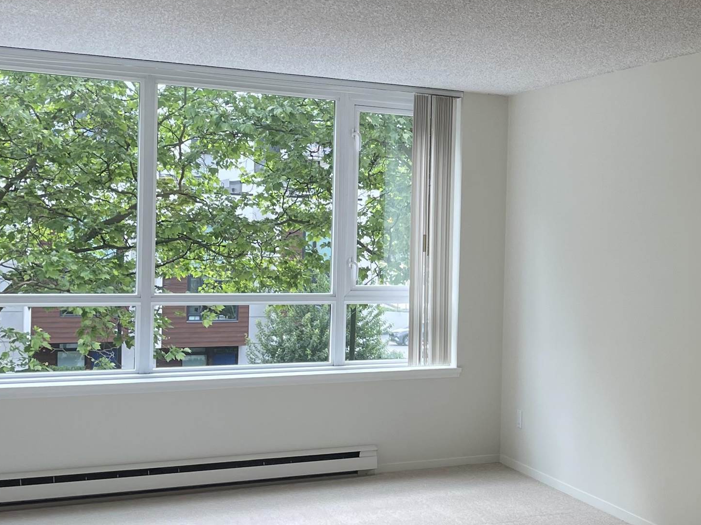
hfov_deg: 32.6
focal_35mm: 55
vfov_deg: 26.6
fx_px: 1114
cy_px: 255
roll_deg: -1.9
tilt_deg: -0.8
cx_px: 673
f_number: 1.6
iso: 32
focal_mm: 4.2
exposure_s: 1/136
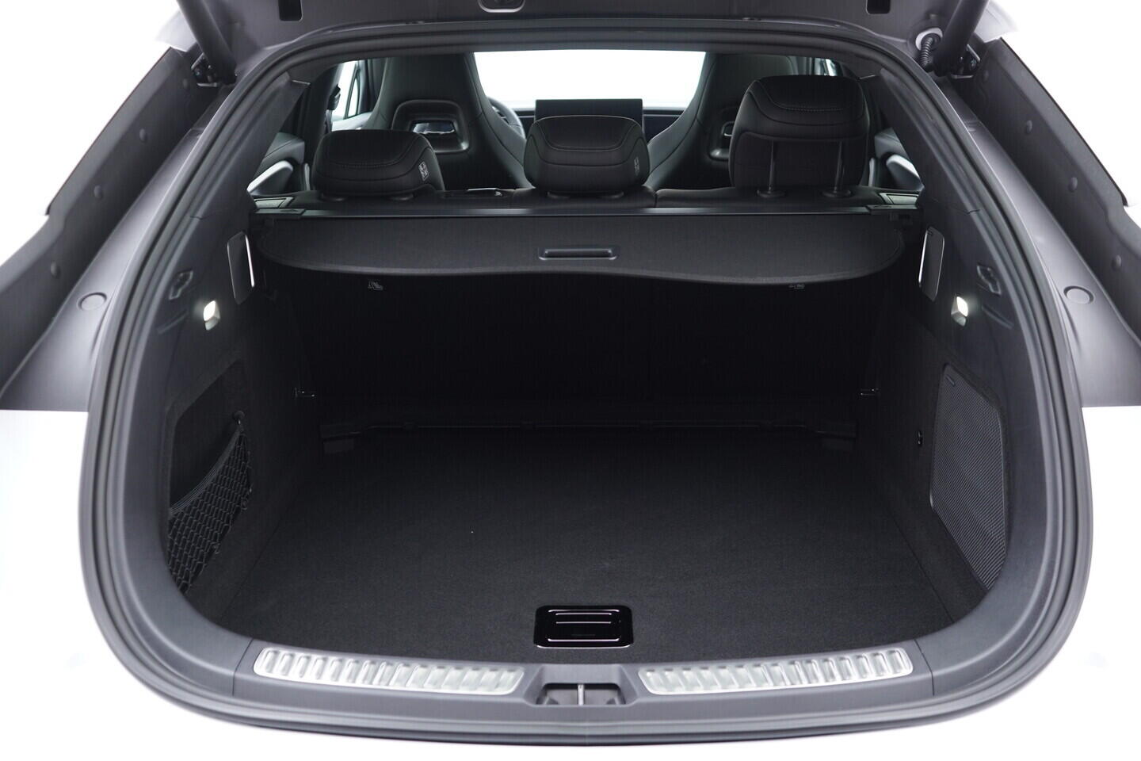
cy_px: 380
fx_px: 1141
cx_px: 570
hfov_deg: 53.1
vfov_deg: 36.9
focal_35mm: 36
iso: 400
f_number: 2.8
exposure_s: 1/40
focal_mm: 24
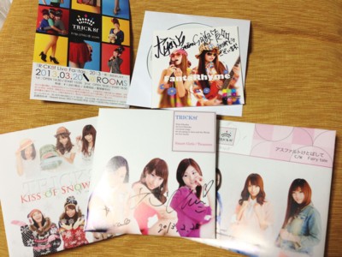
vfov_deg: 42.9
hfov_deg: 55.4
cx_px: 171
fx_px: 326
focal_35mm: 33
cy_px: 128
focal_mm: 4.13
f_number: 2.4
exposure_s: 1/24
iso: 64
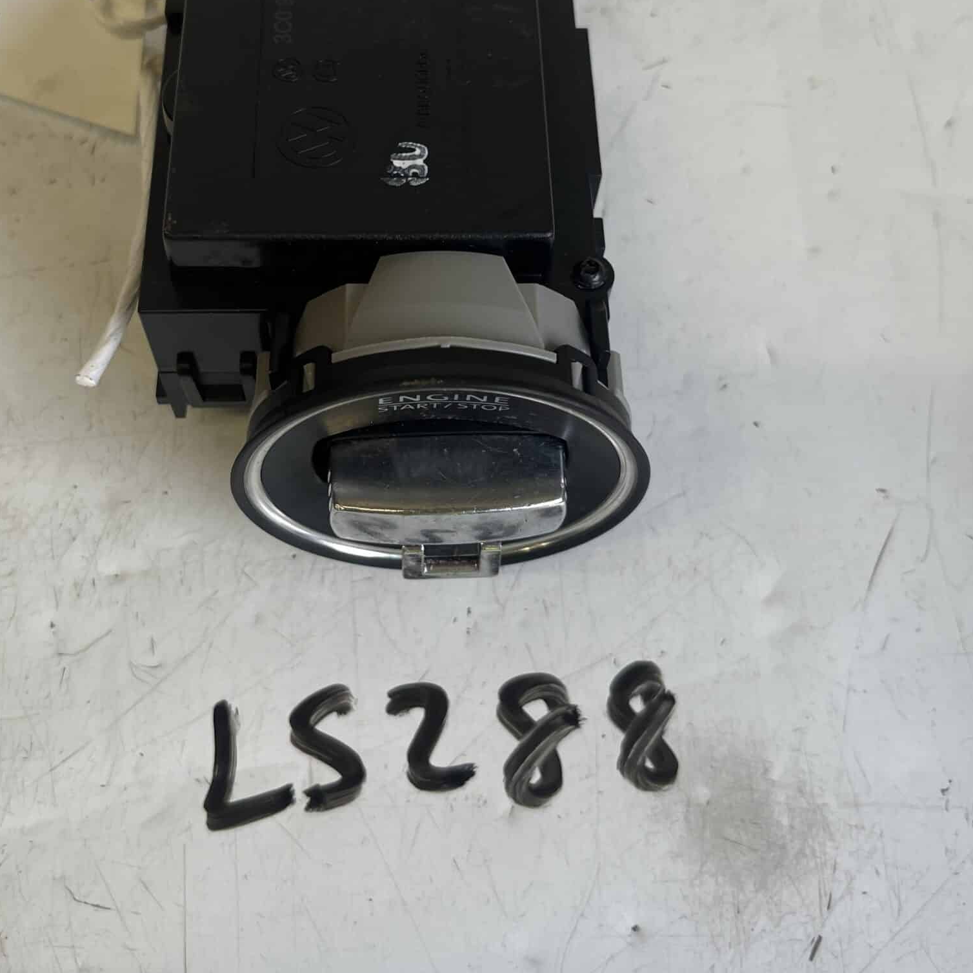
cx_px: 451
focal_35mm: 39
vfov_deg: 42.4
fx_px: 1240
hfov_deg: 42.8
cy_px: 343
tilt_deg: -68.0
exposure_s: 1/100
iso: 40
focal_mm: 5.1
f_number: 1.6
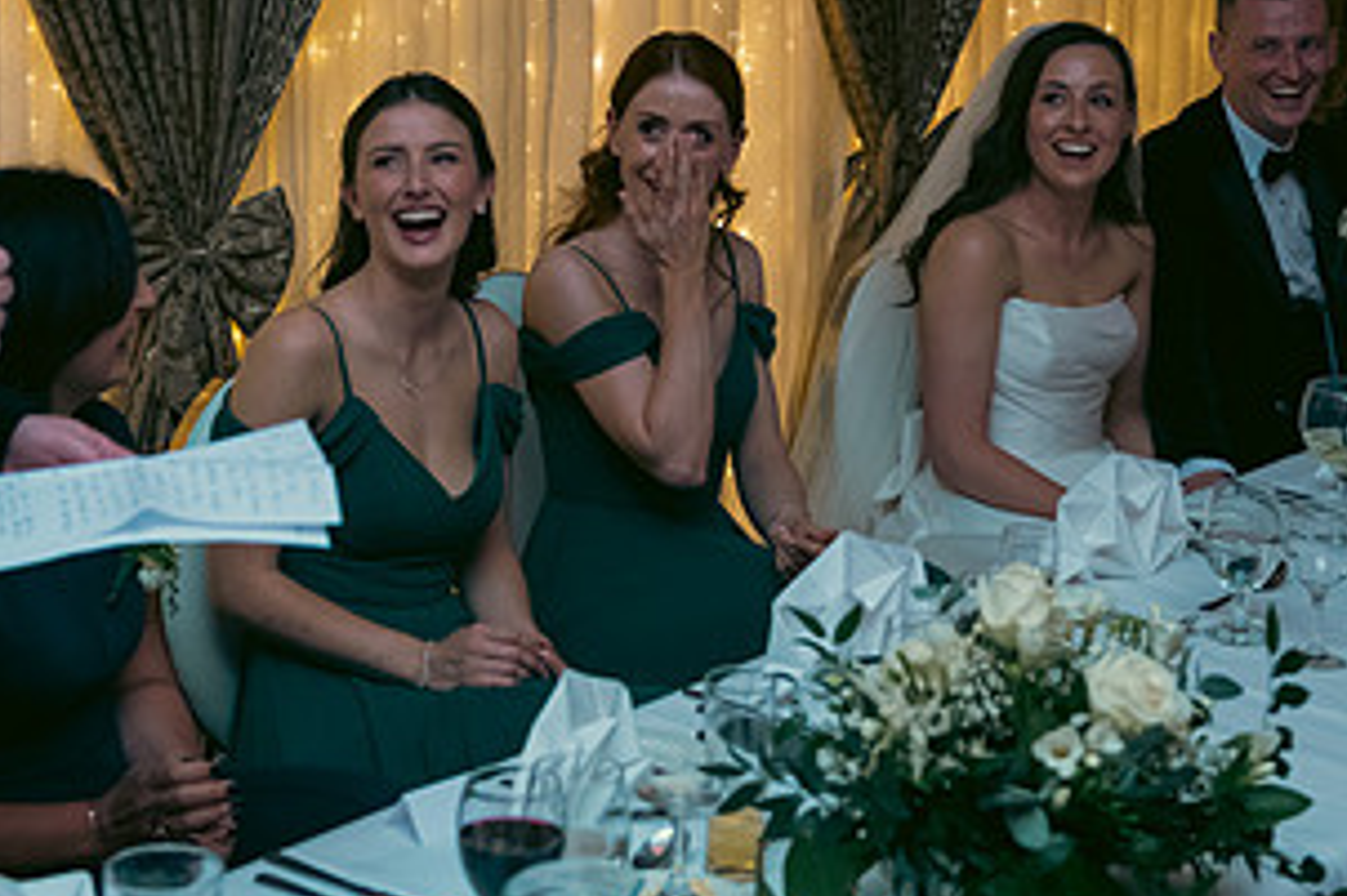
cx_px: 575
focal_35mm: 73
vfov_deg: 18.3
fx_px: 2730
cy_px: 69
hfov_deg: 27.7
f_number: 3.5
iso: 800
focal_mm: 38
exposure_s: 1/160
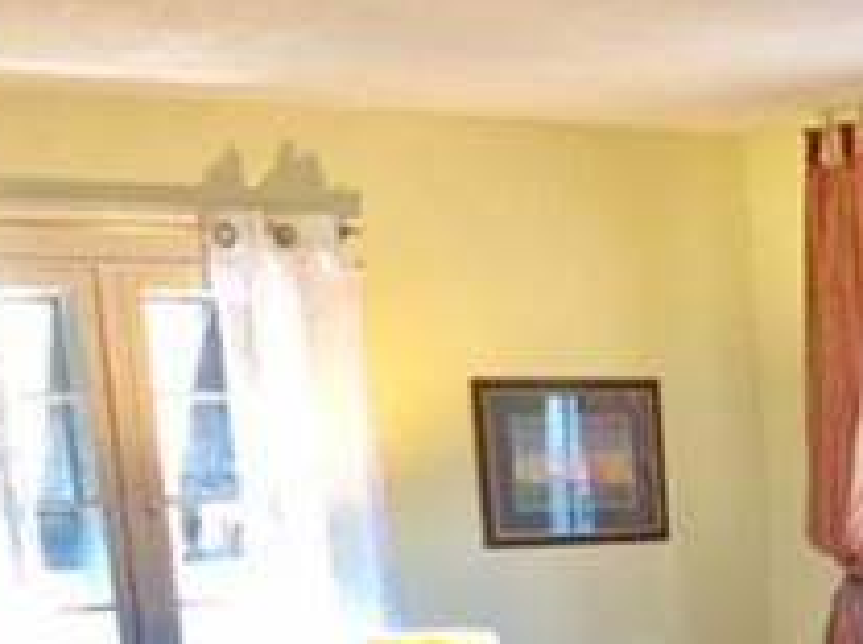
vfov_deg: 15.4
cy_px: 941
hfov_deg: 20.2
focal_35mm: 89
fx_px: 2215
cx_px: 1127
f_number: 2.2
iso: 250
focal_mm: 4.15
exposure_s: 1/30
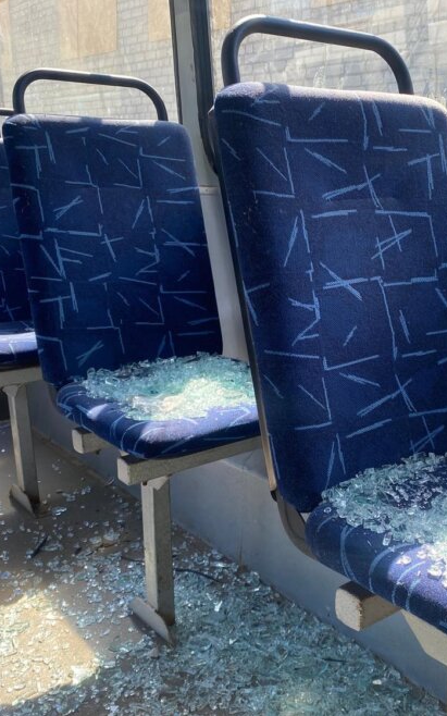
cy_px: 358
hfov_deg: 33.8
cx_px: 332
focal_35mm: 37
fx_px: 722
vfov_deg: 52.8
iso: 32
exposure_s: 1/291
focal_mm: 4.25
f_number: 1.8
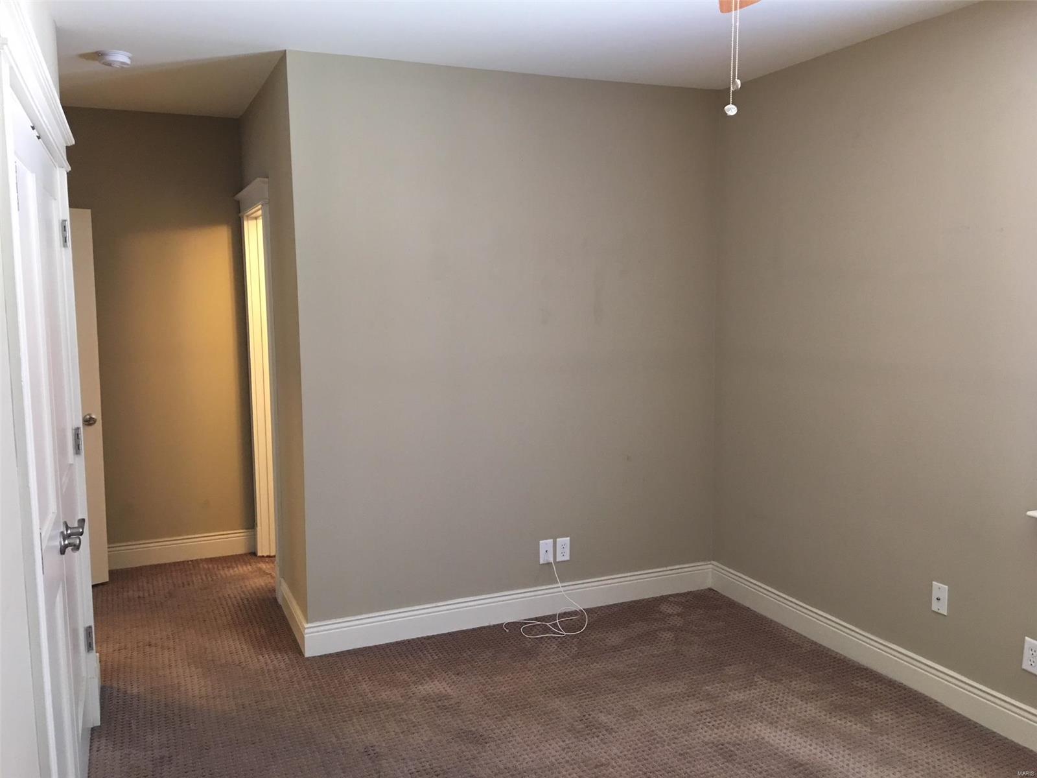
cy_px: 389
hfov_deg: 61.7
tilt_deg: -5.4
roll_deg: +0.6
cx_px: 518
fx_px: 869
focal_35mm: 29
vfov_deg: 48.2
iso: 100
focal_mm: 4.15
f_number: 2.2
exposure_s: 1/10
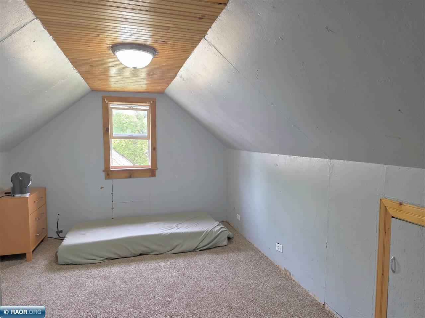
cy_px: 159
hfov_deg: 73.9
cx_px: 212
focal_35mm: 23
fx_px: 282
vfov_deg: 58.9
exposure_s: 1/120
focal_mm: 6.3
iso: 250
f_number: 1.7
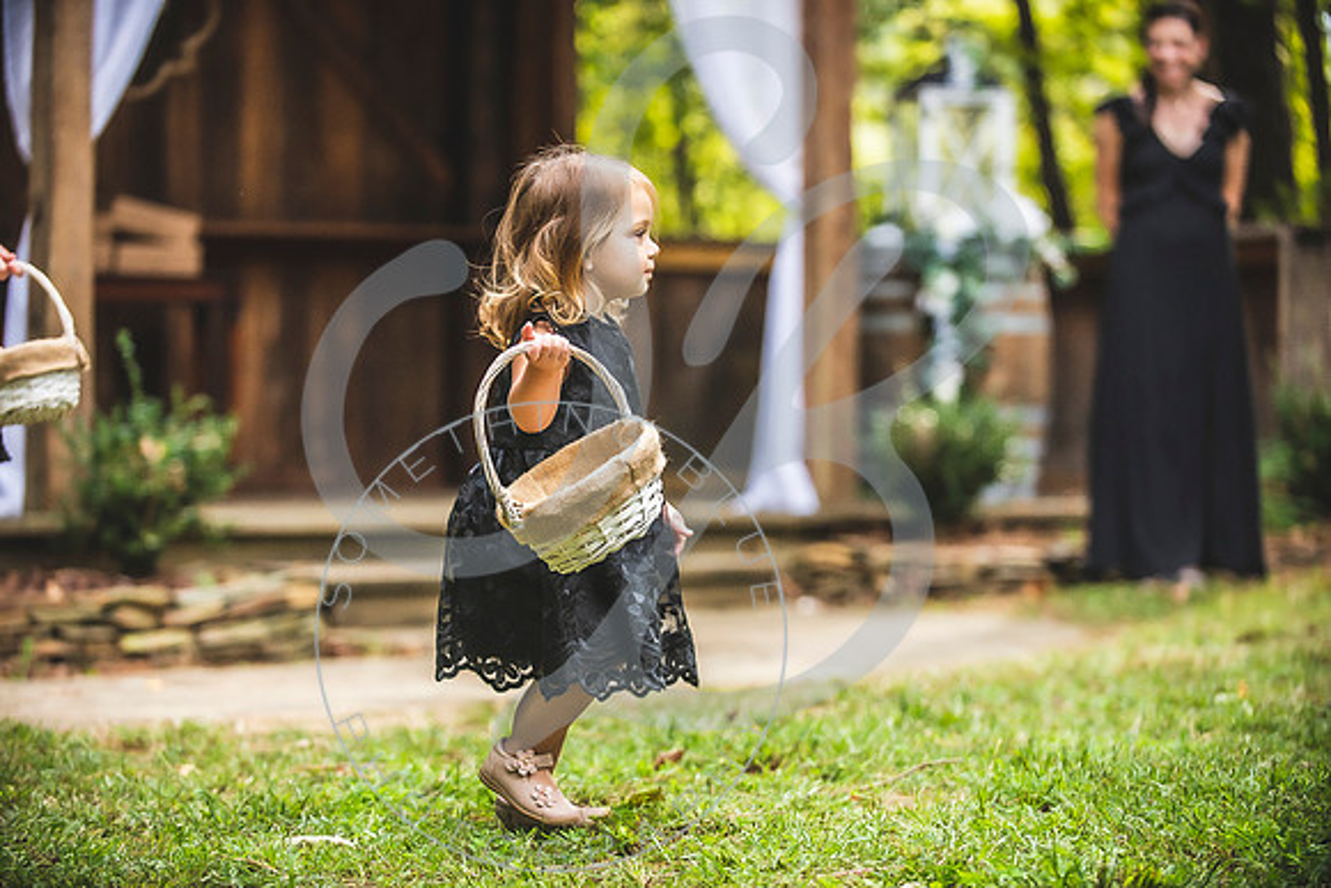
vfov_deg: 13.0
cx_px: 666
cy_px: 444
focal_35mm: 105
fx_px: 3883
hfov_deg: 19.5
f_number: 2.8
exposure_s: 1/640
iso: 500
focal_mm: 105
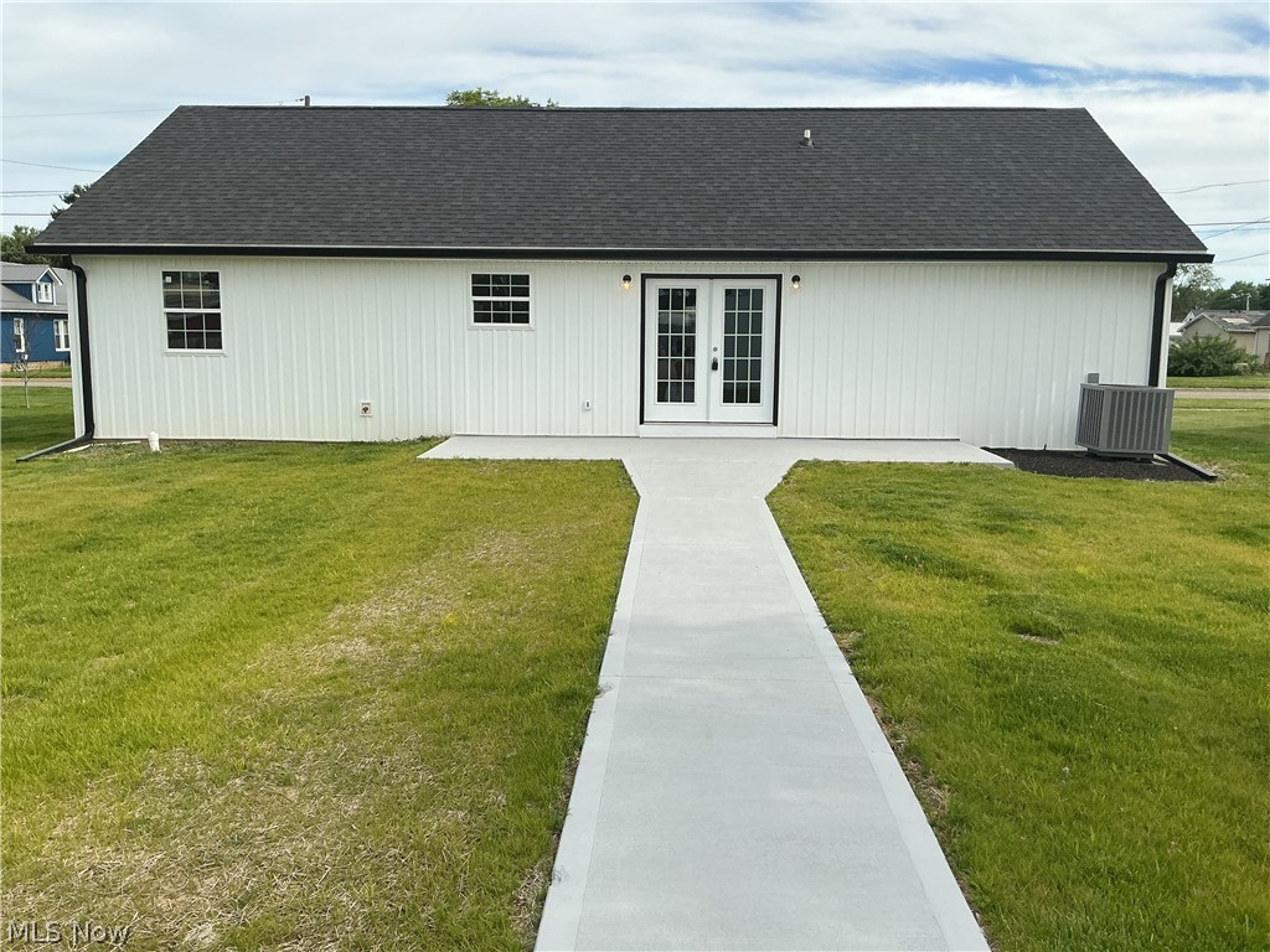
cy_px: 476
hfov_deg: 61.7
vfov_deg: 48.2
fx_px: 1064
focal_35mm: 29
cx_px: 635
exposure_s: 1/1786
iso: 25
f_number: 1.8
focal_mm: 3
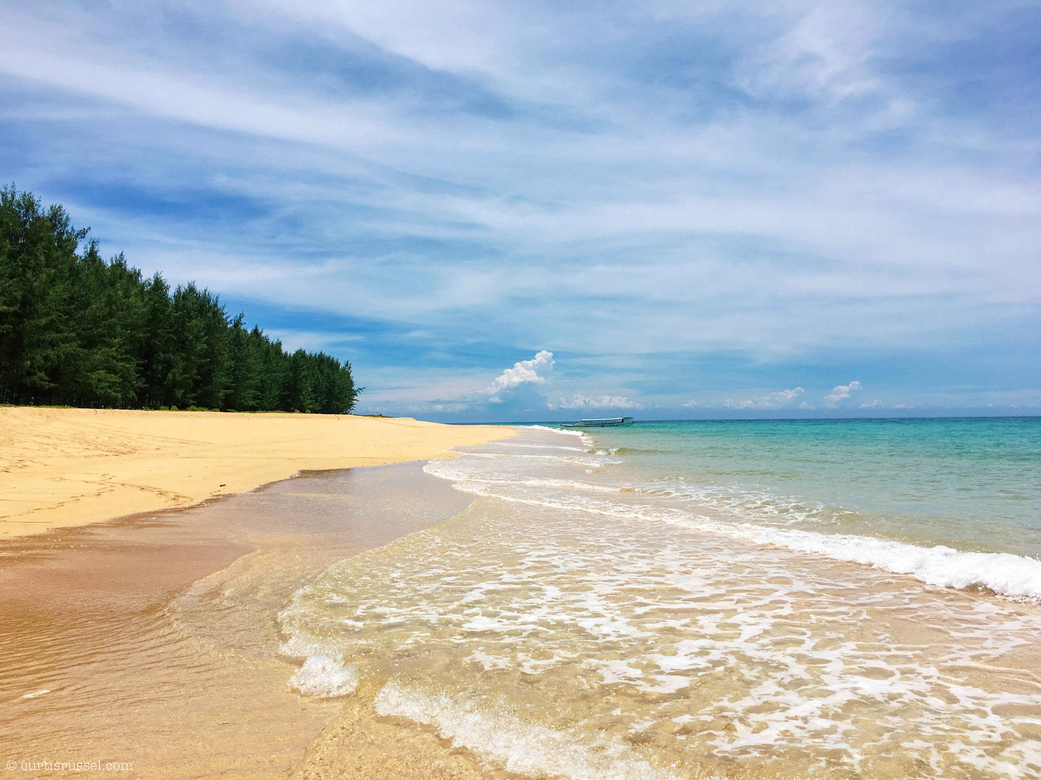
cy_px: 390
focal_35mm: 29
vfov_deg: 48.2
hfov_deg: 61.7
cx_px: 520
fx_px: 872
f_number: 2.2
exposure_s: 1/4300
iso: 25
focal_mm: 4.15
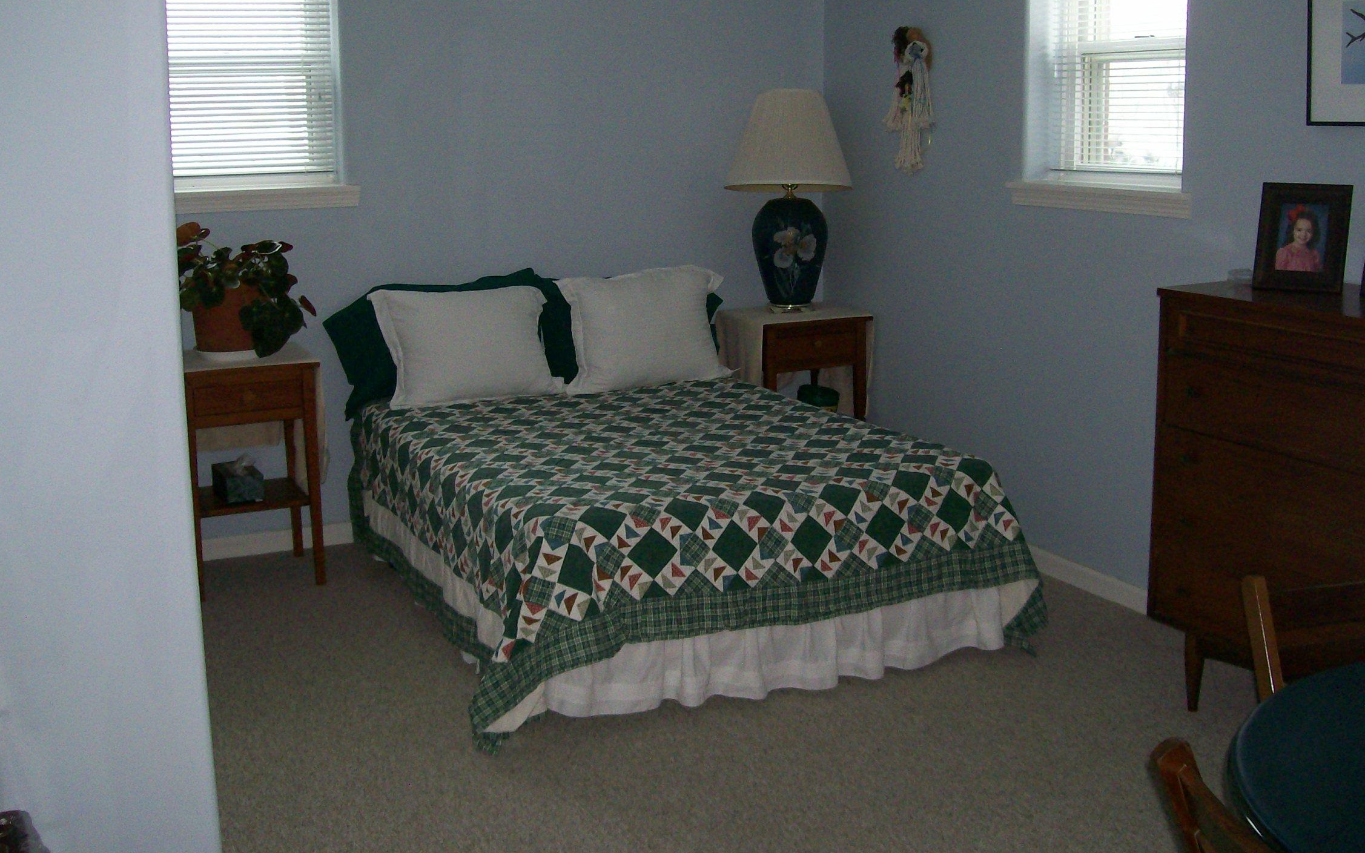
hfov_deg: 50.4
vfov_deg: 32.7
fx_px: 1451
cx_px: 683
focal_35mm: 39
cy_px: 352
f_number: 2.7
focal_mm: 6
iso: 140
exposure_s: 1/64
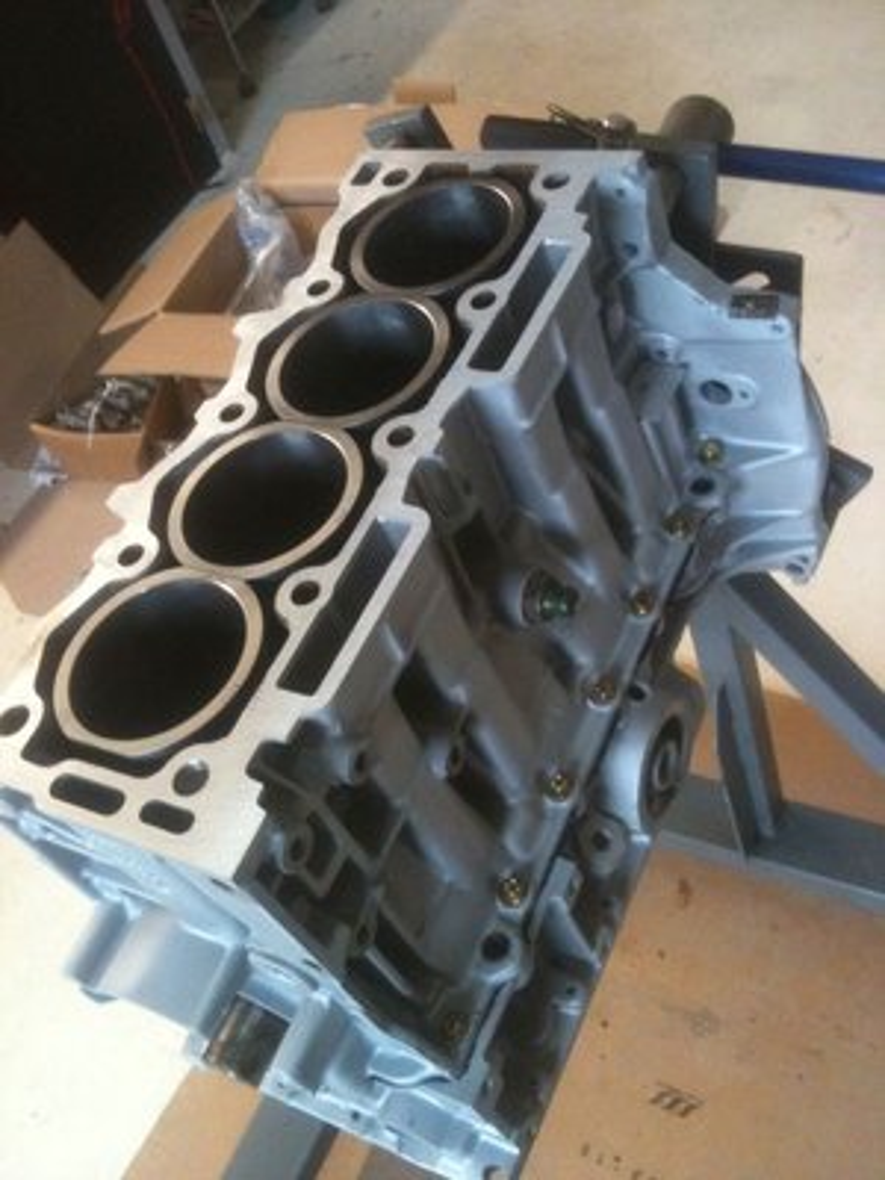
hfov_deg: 40.7
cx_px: 442
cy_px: 590
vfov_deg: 52.6
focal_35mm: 35
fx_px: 1193
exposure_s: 1/17
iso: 250
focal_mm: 3.85
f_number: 2.8
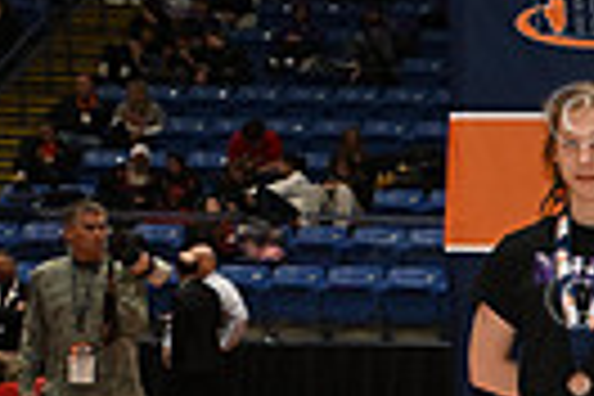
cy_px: 569
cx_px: 1197
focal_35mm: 163
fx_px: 2689
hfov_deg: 11.4
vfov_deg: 8.3
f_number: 5.6
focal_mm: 37
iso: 800
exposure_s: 1/160
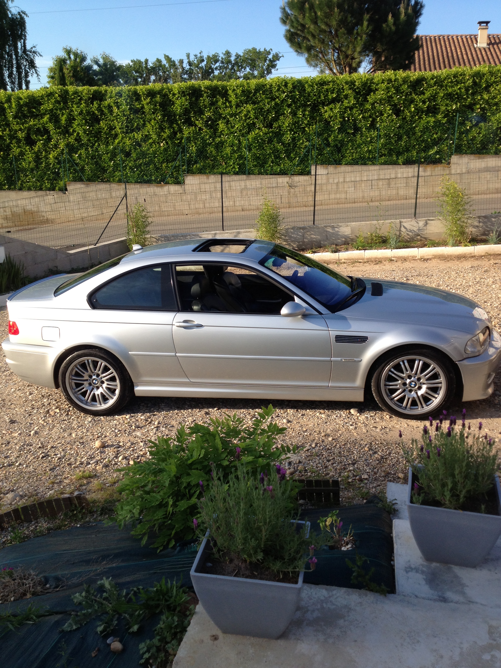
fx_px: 675
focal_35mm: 35
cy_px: 334
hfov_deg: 40.7
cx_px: 250
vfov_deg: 52.6
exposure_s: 1/690
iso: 50
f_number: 2.4
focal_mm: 4.28
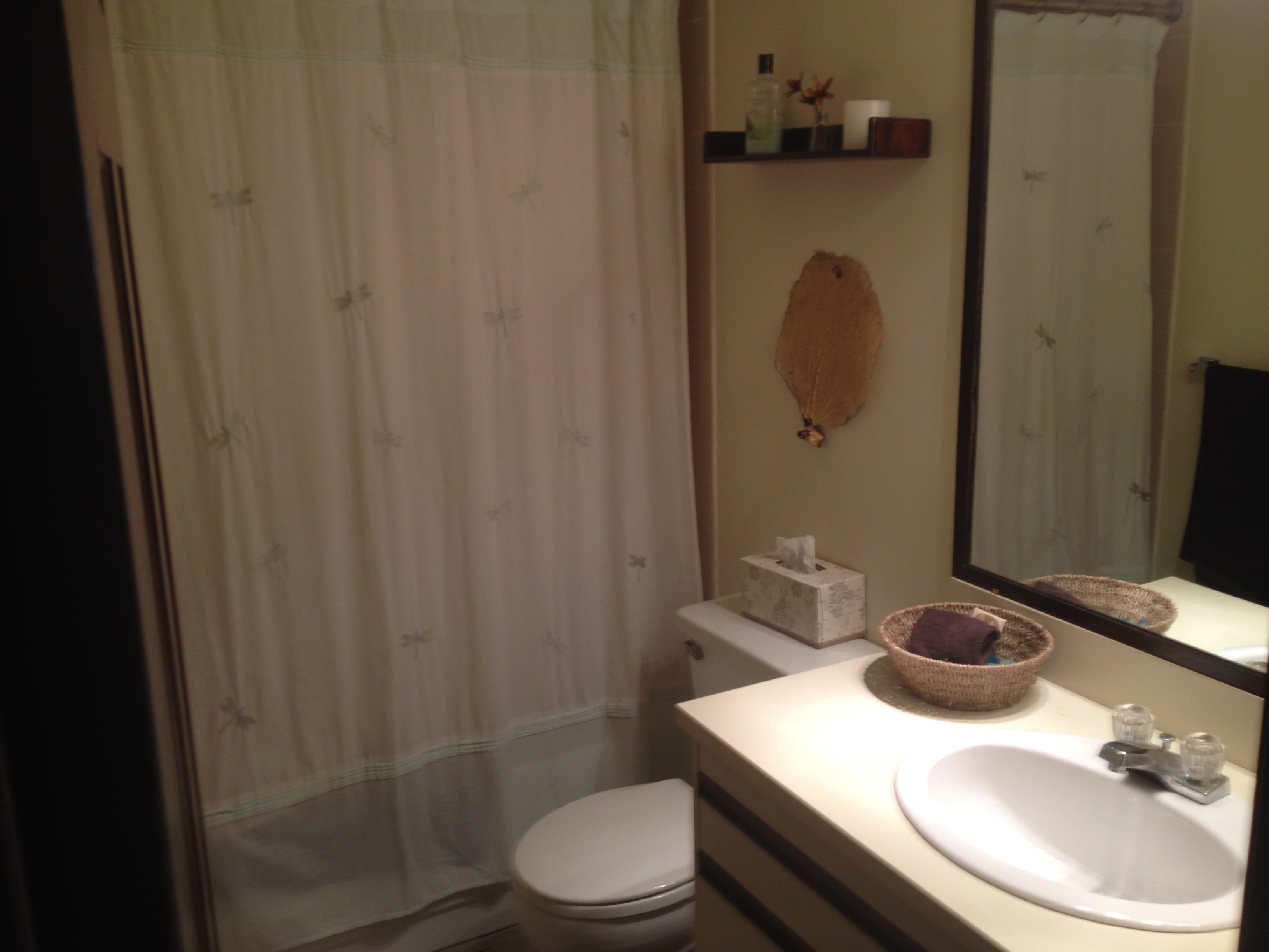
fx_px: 1283
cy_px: 476
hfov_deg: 52.6
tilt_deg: -15.8
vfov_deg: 40.7
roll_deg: +1.7
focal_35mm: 35
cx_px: 634
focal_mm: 4.28
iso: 50
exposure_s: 1/20
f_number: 2.4
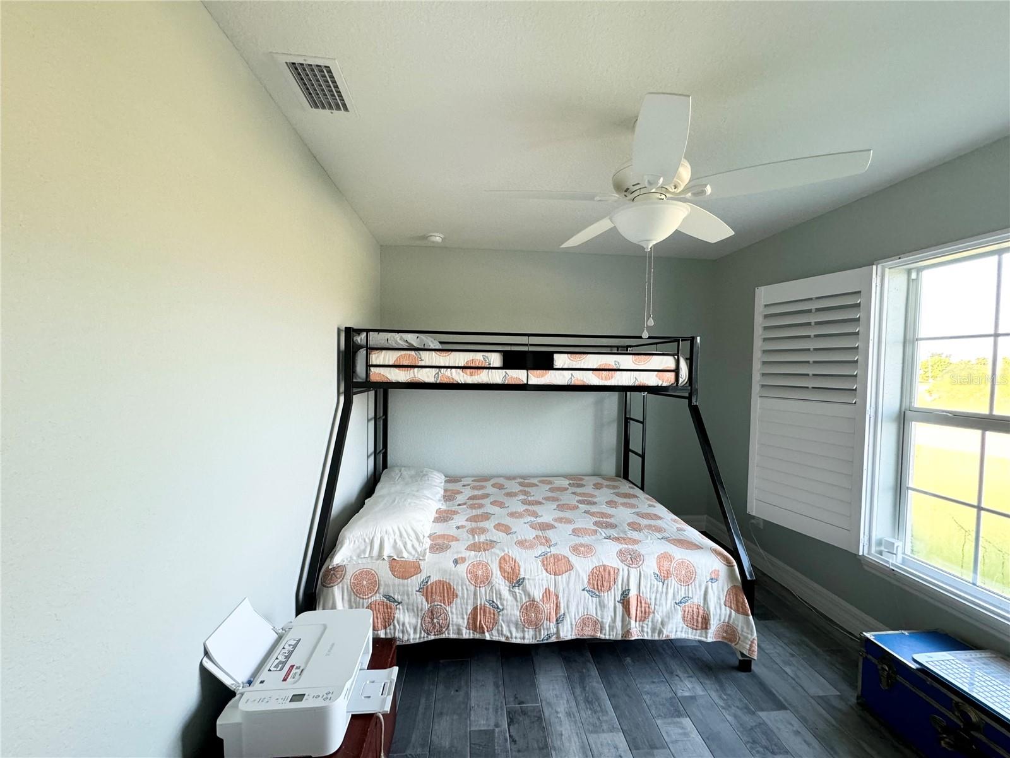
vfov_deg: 85.7
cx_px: 505
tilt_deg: -2.0
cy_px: 379
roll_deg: -0.7
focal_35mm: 14
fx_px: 408
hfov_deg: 102.1
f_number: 2.2
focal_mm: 2.22
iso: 250
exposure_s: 1/120
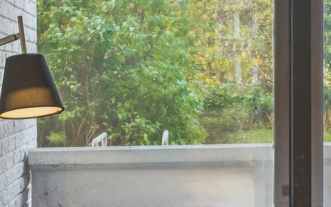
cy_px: 91
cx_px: 511
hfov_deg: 15.2
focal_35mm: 126
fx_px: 1136
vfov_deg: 10.4
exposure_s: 1/4
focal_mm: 25
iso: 200
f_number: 8
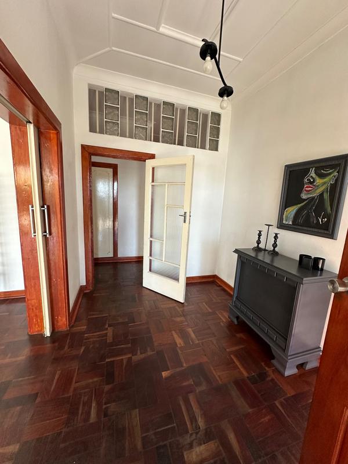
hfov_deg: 85.7
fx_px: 188
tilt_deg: -9.3
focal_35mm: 14
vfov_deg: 102.1
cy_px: 232
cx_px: 174
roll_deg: -4.8
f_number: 2.2
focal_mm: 2.22
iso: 125
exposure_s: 1/99
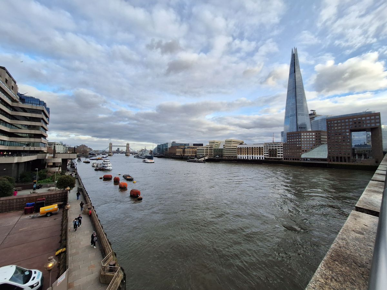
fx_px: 145
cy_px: 145
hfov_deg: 106.2
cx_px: 194
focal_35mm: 13
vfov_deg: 89.9
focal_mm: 1.74
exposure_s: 1/544
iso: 40
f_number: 2.2
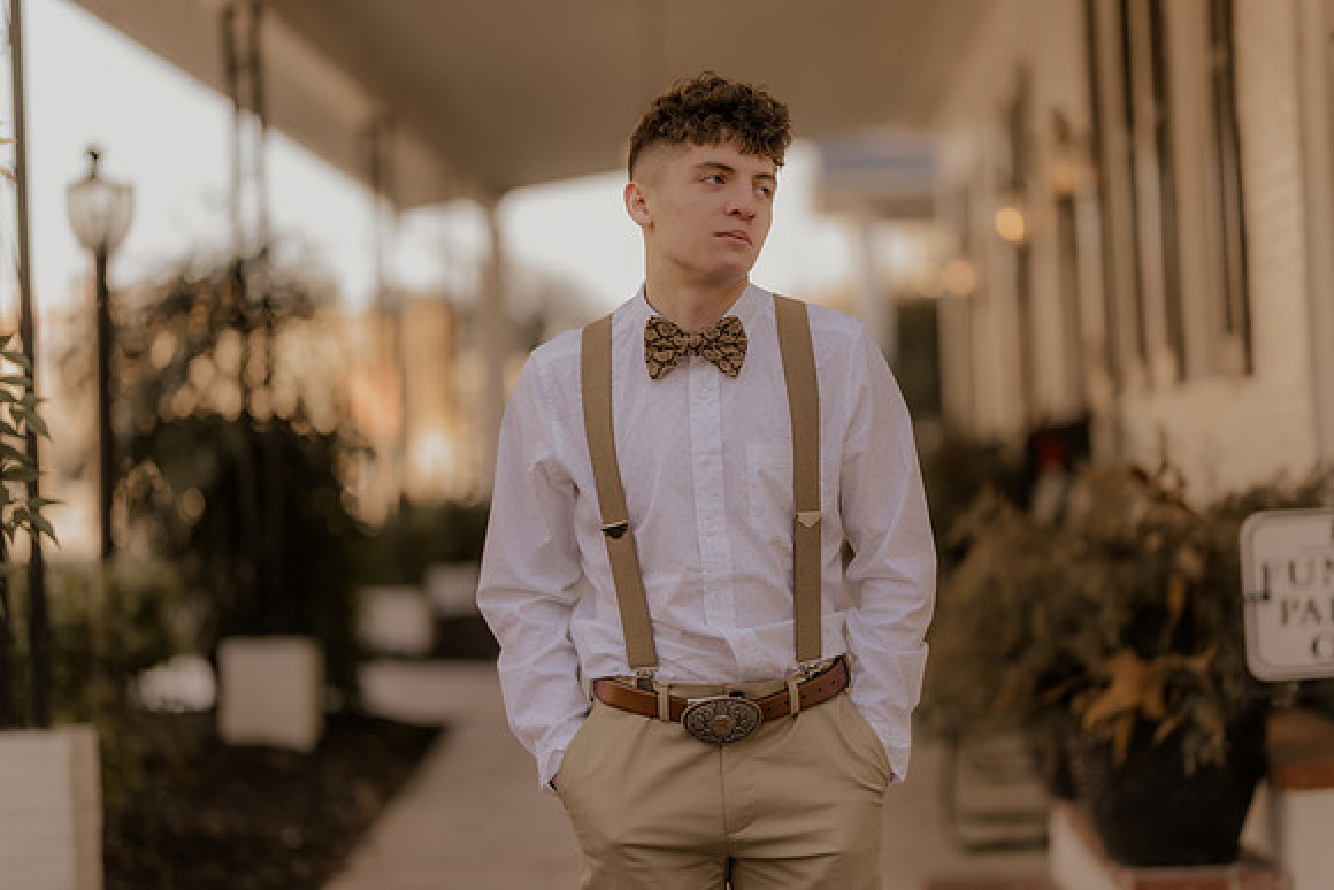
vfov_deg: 16.1
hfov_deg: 23.9
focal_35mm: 85
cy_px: 445
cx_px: 667
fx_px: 3150
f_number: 1.4
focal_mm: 85
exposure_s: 1/1250
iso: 200
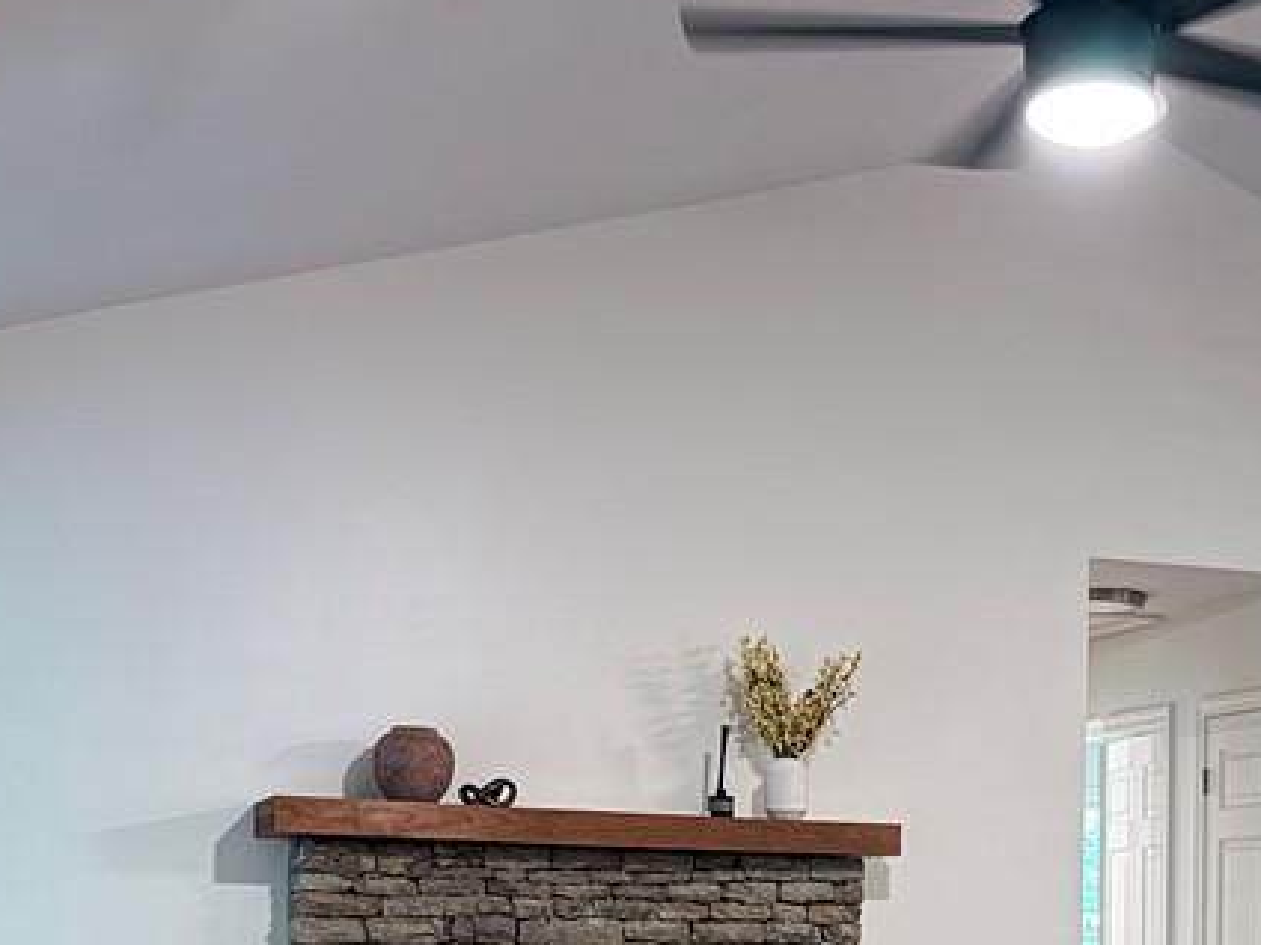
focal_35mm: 58
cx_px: 910
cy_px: 951
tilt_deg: +0.1
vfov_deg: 24.1
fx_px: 2113
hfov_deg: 32.7
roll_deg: +0.1
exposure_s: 1/60
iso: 400
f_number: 1.78
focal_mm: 6.76
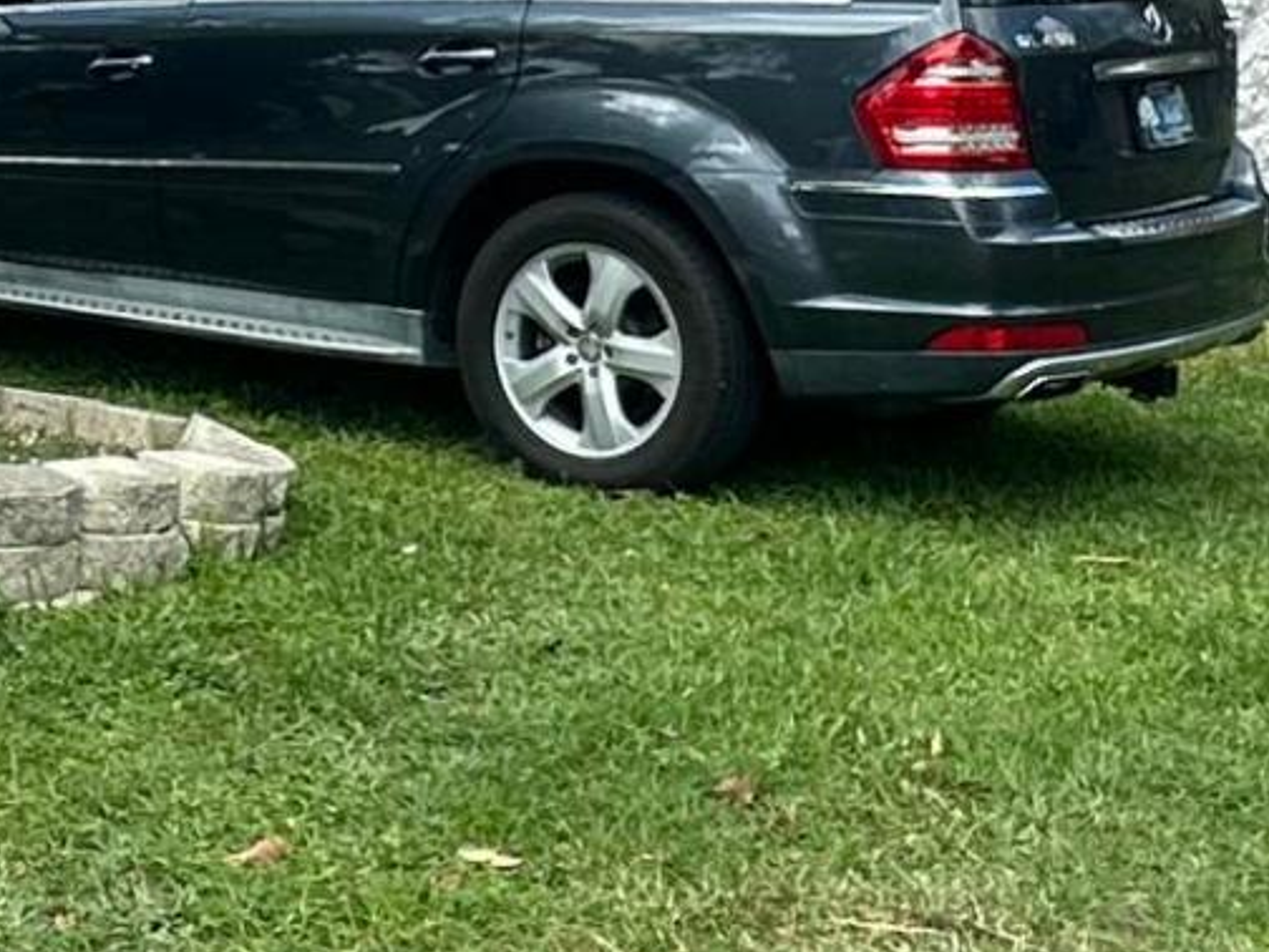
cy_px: -285
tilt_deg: +4.6
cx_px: -176
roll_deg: -2.1
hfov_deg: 22.8
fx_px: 2933
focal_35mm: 80
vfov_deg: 17.3
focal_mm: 2.22
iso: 50
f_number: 2.2
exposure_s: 1/988
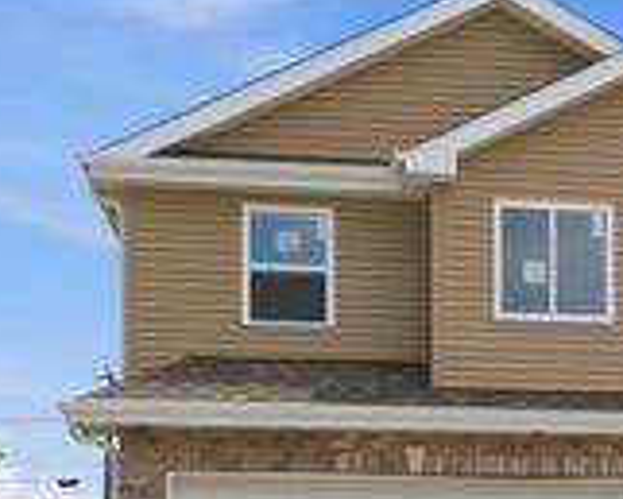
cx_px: 503
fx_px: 1291
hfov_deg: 26.6
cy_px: 439
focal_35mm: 70
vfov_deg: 21.4
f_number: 5
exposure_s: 1/800
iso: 100
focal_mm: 24
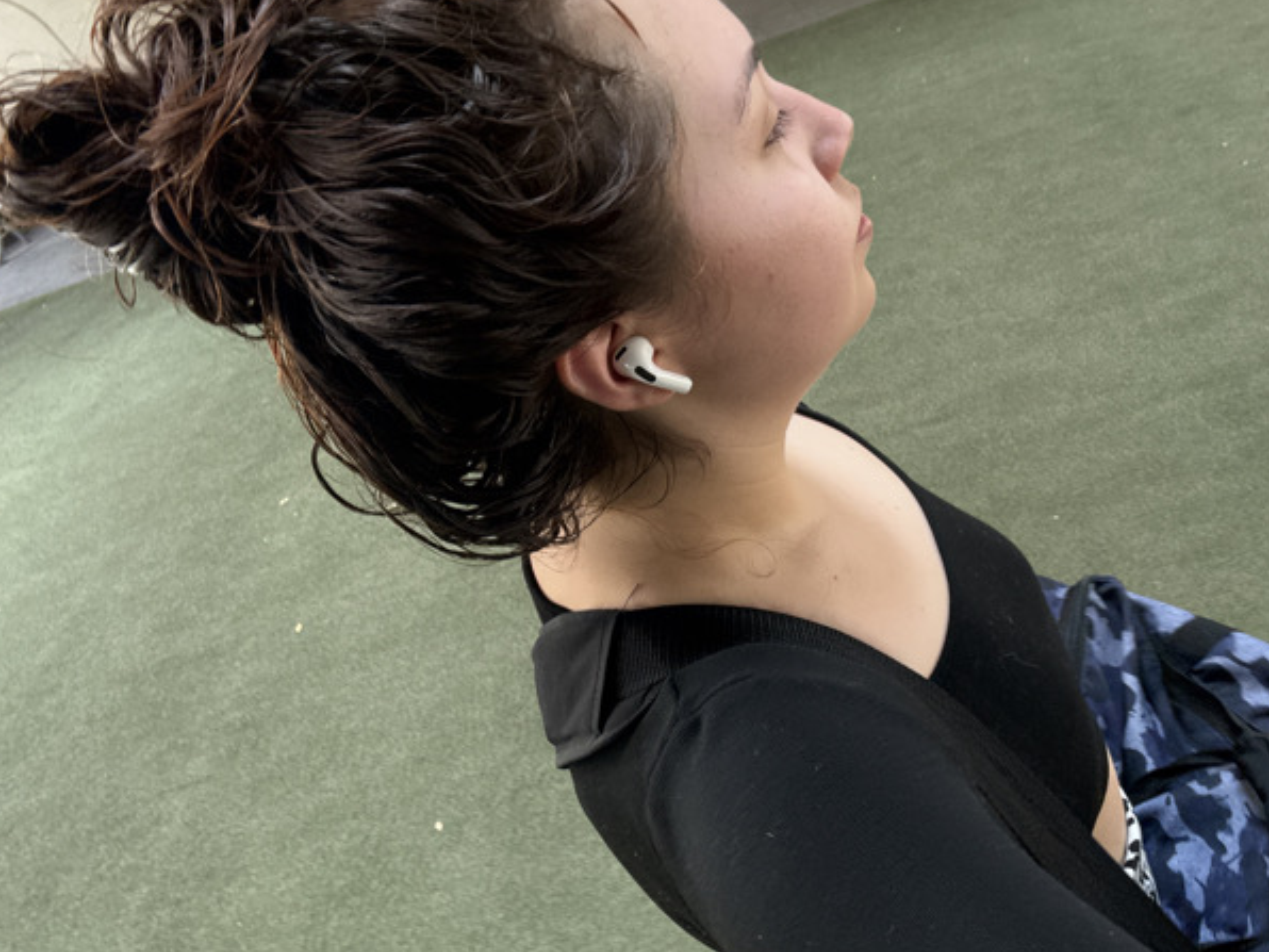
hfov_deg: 65.1
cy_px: 512
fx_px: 990
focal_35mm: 27
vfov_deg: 51.3
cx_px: 713
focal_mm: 2.69
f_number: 1.9
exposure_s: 1/96
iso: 80
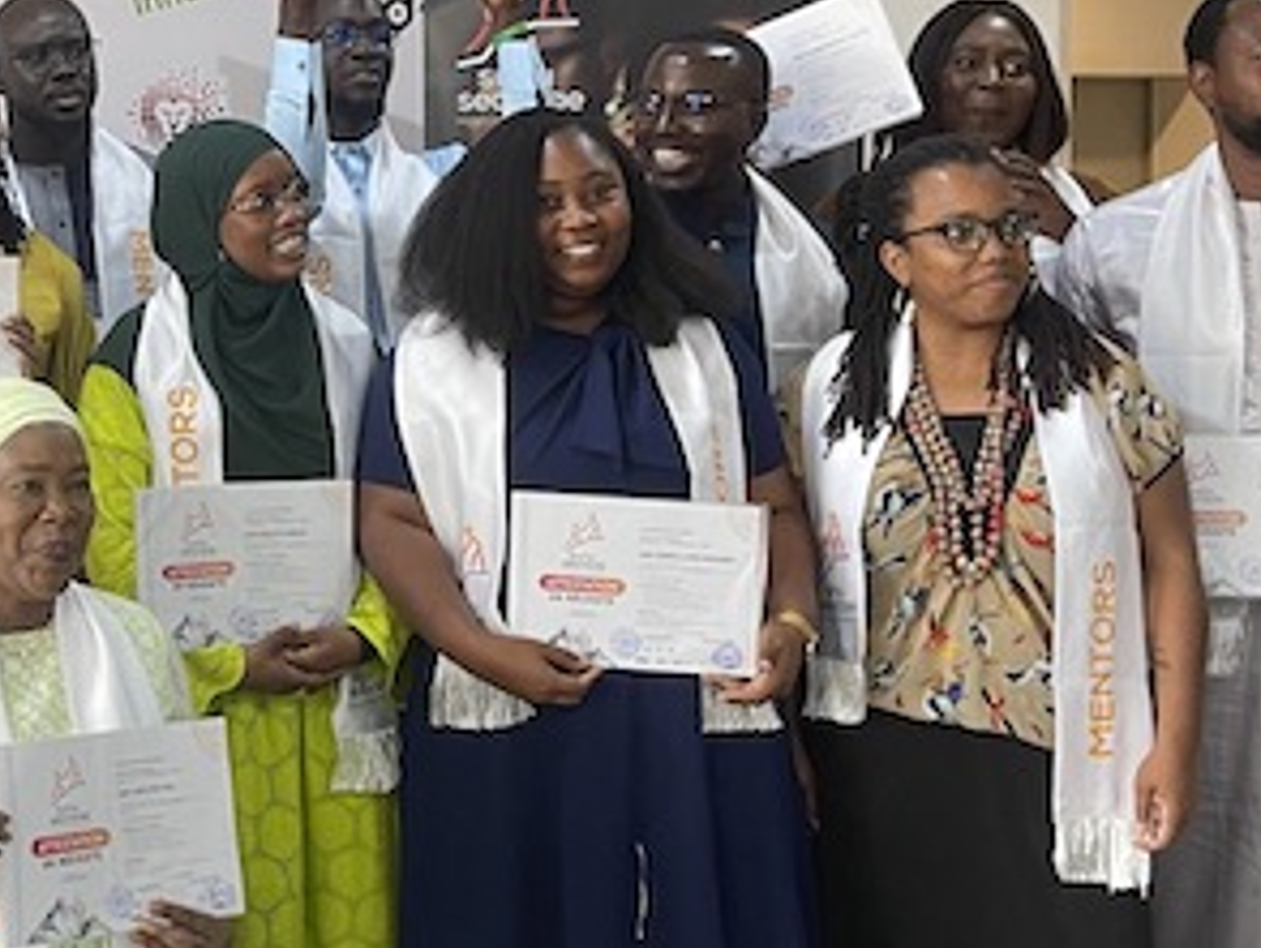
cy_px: 279
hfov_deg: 26.3
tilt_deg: -0.8
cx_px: -120
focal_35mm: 68
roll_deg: -0.1
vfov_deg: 21.5
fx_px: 2479
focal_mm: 5.1
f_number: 1.6
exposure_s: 1/55
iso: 100
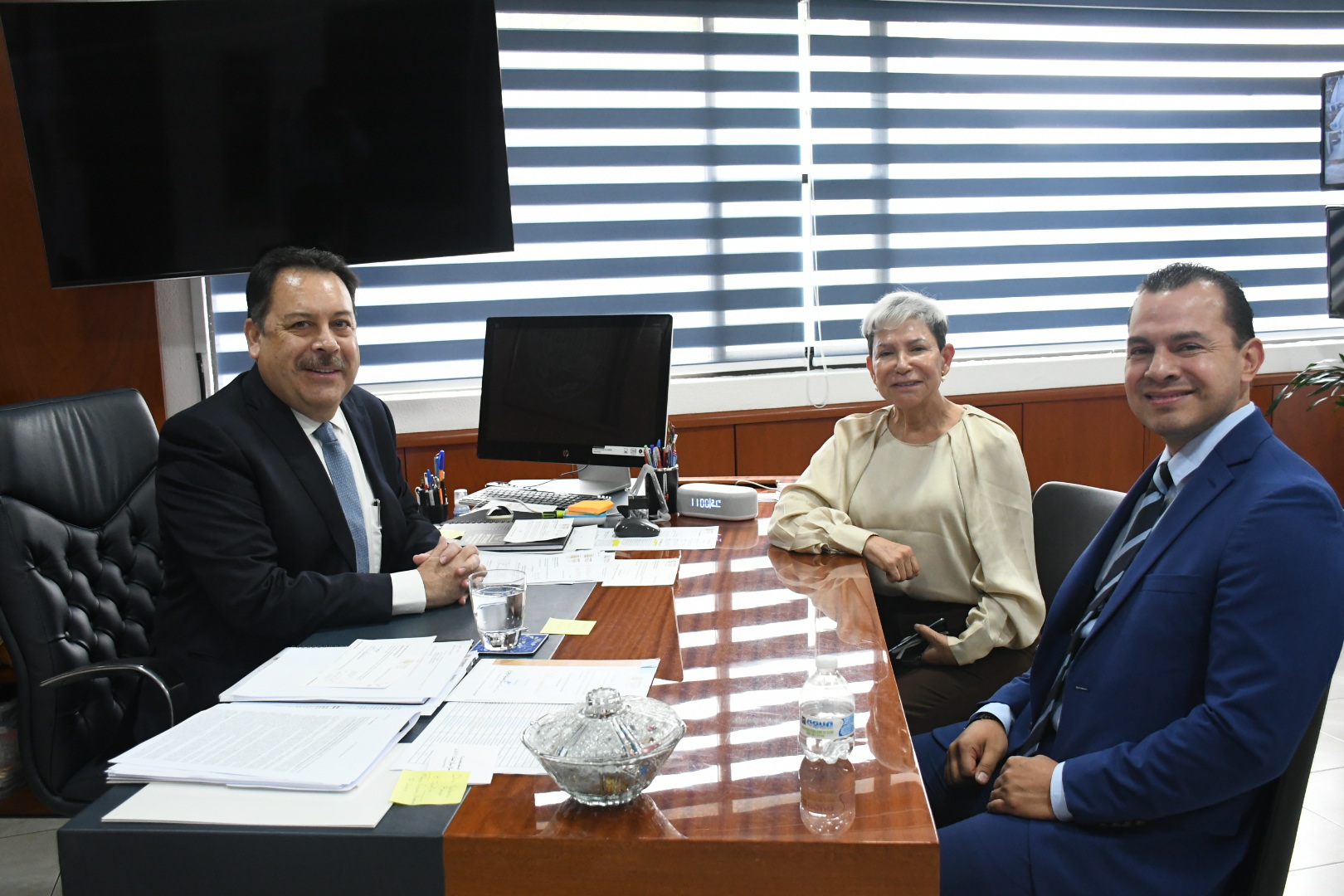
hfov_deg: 55.8
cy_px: 448
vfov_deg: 38.9
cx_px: 672
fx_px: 1269
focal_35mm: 34
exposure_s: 1/125
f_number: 5.6
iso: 3200
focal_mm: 23
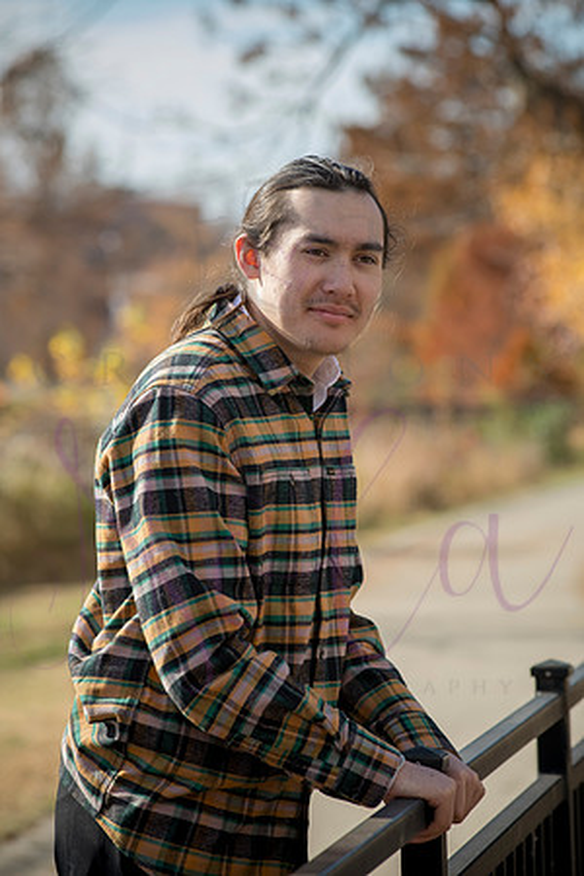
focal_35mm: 145
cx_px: 292
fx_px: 3528
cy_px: 438
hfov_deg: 9.5
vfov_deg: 14.2
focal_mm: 145
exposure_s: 1/800
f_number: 5.6
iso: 400
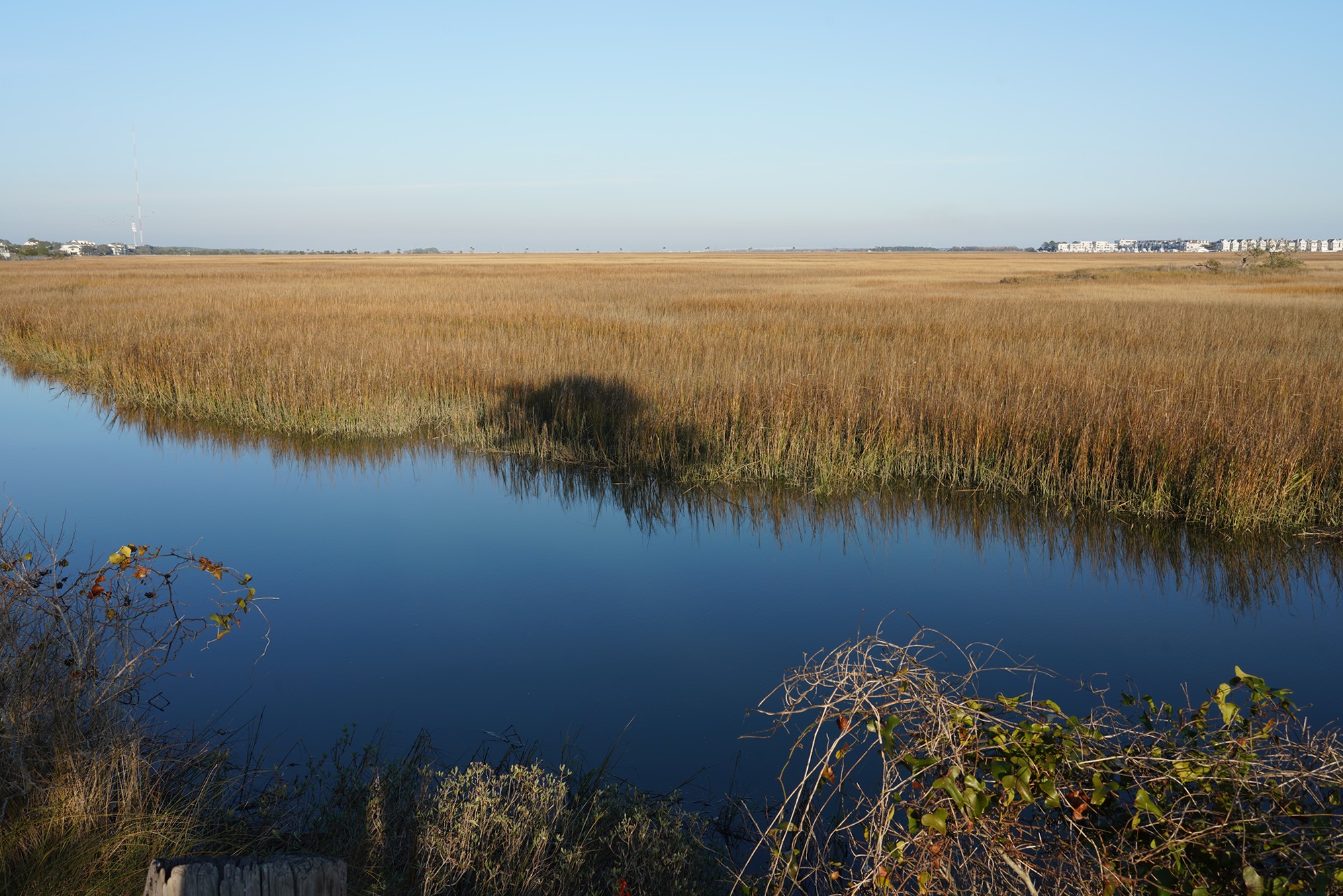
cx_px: 672
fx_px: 1157
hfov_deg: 60.3
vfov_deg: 42.3
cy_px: 448
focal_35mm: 31
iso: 100
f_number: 11
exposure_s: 1/100
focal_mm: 31
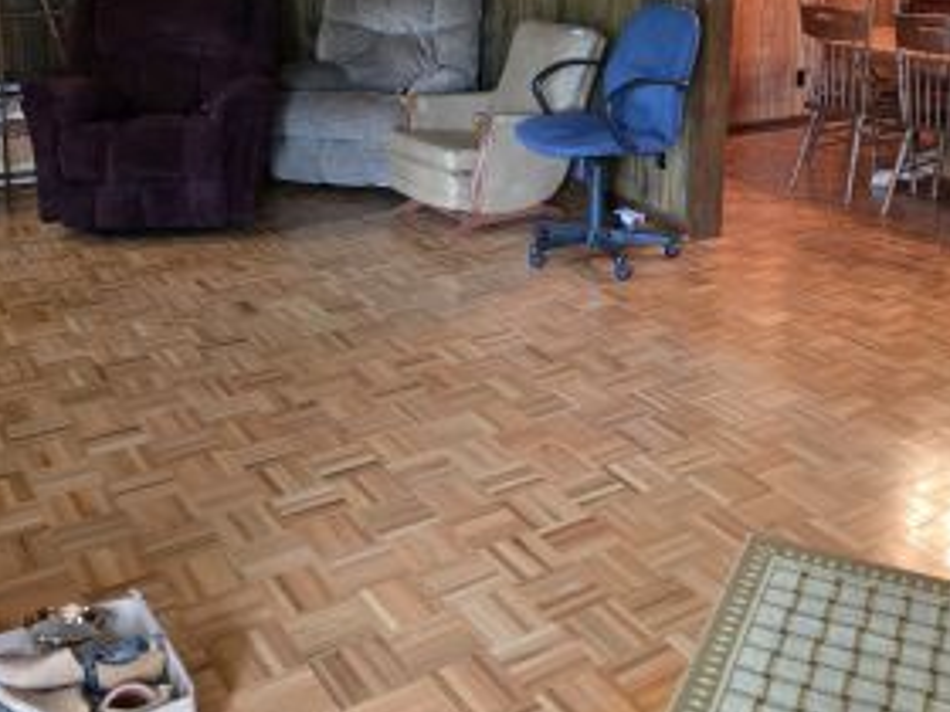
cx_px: 560
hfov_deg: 45.6
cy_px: 131
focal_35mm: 41
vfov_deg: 34.0
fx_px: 1125
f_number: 1.7
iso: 1000
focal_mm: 6.25
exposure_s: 1/120
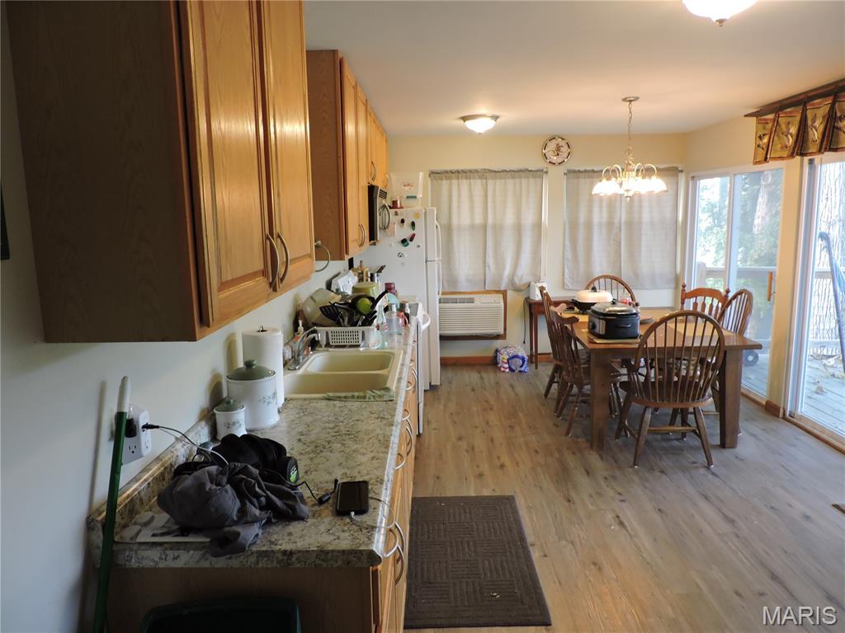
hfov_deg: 71.6
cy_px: 316
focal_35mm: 24
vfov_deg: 56.8
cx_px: 422
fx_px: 586
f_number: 3
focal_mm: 4.3
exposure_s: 1/30
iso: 280
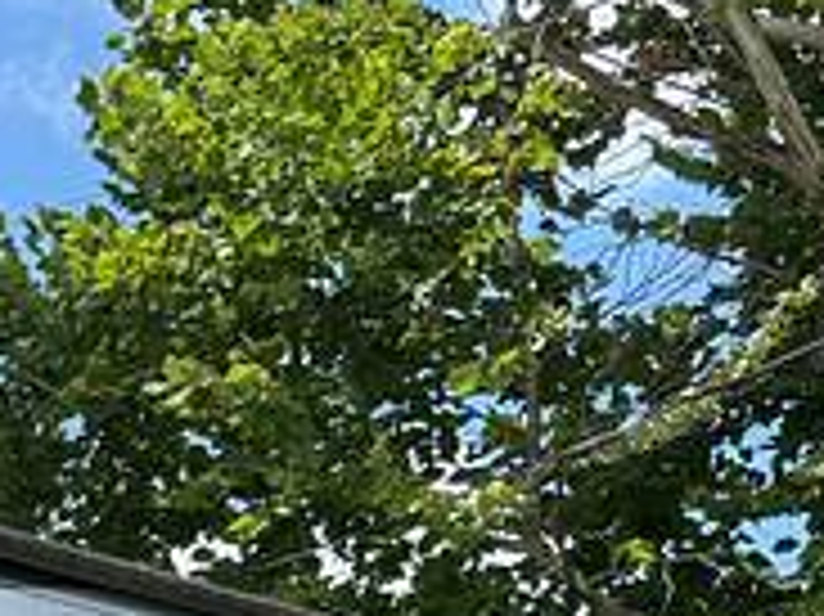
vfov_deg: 10.3
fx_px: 3116
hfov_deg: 13.4
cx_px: -711
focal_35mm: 131
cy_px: 1277
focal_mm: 6.76
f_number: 1.78
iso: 80
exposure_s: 1/2053
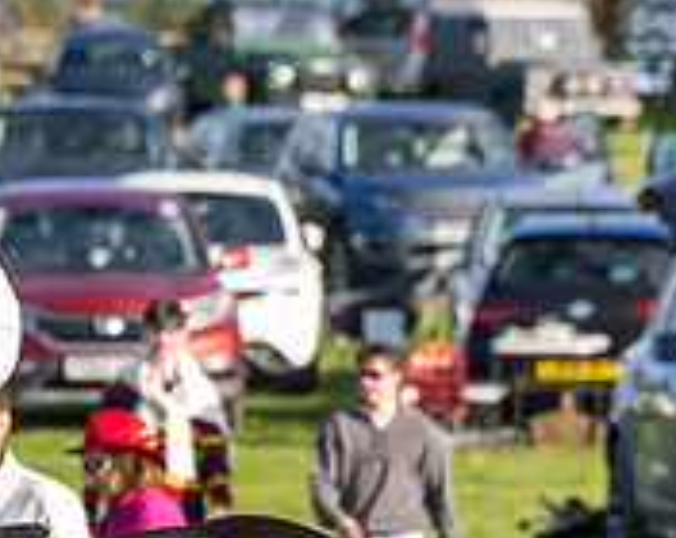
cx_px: -125
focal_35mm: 775
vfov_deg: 2.0
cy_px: 803
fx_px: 15471
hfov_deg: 2.5
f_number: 4
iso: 400
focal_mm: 125
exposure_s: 1/1600
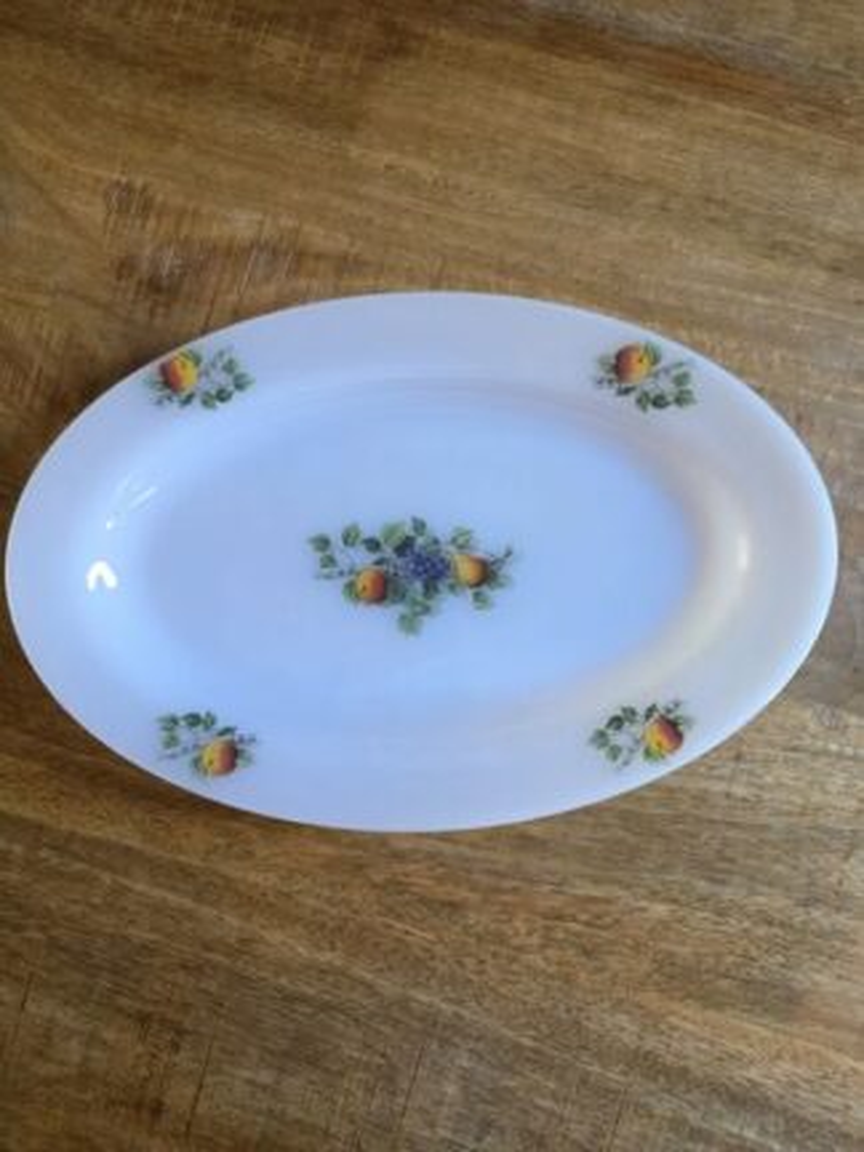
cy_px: 576
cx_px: 432
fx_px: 765
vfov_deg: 73.9
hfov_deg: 58.9
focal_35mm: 23
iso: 500
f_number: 1.7
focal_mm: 6.3
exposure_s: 1/100
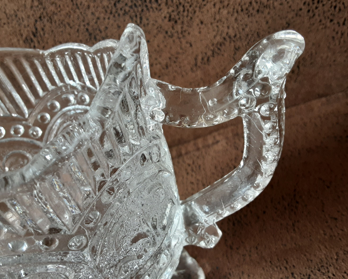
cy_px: 157
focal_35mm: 34
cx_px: 153
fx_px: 350
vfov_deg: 43.3
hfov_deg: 52.7
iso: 80
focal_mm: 2.9
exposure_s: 1/50
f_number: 1.9
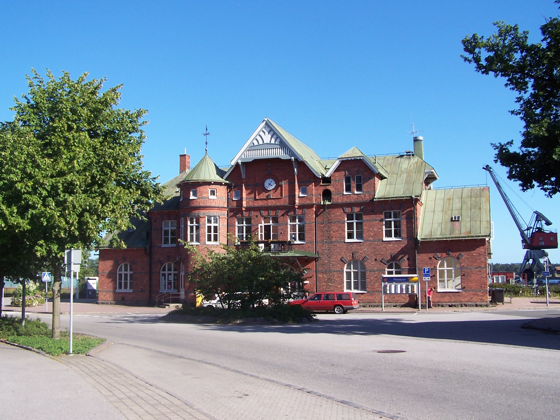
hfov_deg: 49.0
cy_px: 210
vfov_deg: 37.7
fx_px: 615
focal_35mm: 38
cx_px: 280
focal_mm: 6.3
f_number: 4
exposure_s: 1/500
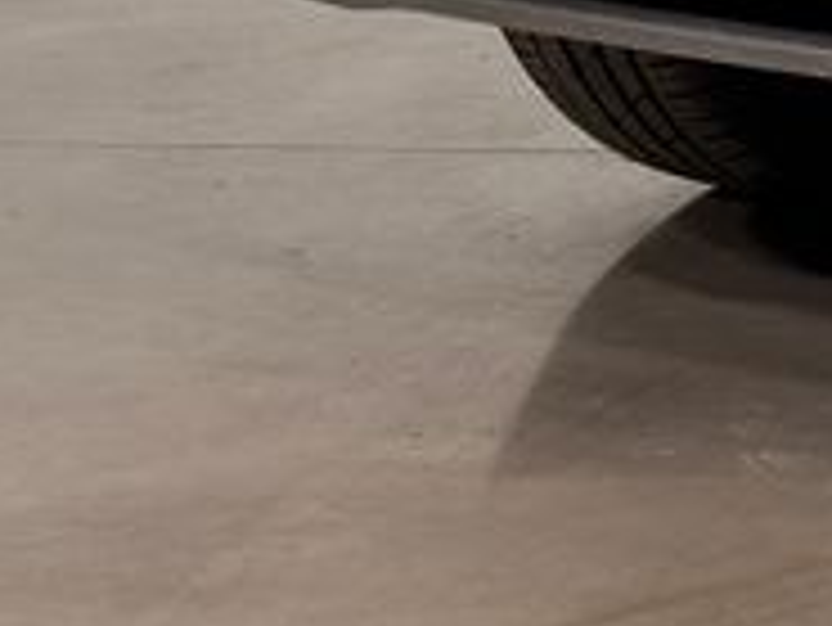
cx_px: 1862
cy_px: -802
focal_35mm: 199
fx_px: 4786
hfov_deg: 9.1
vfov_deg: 7.1
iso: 50
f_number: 1.78
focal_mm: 6.76
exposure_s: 1/50
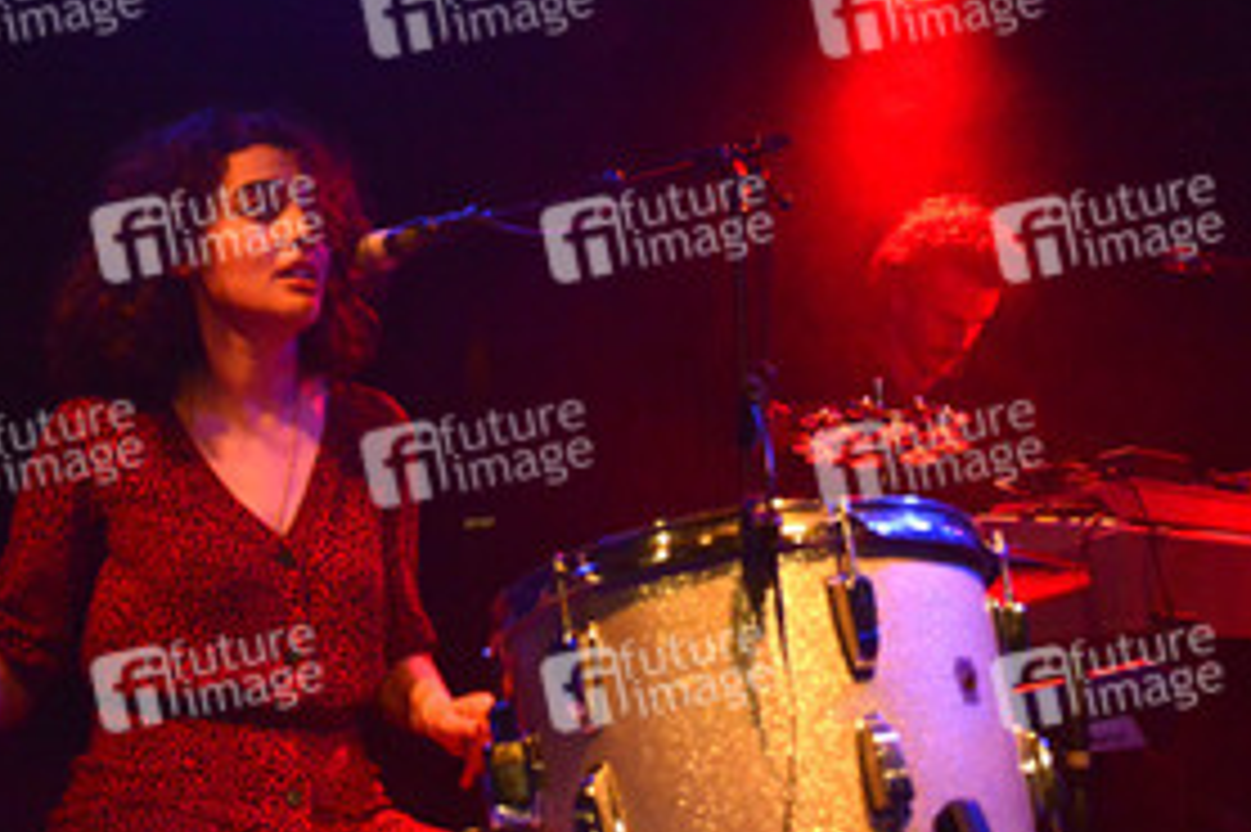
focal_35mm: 47
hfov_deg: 41.8
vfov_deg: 28.4
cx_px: 538
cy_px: 567
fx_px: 1632
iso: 8063
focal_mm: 29
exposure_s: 1/250
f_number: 4.5
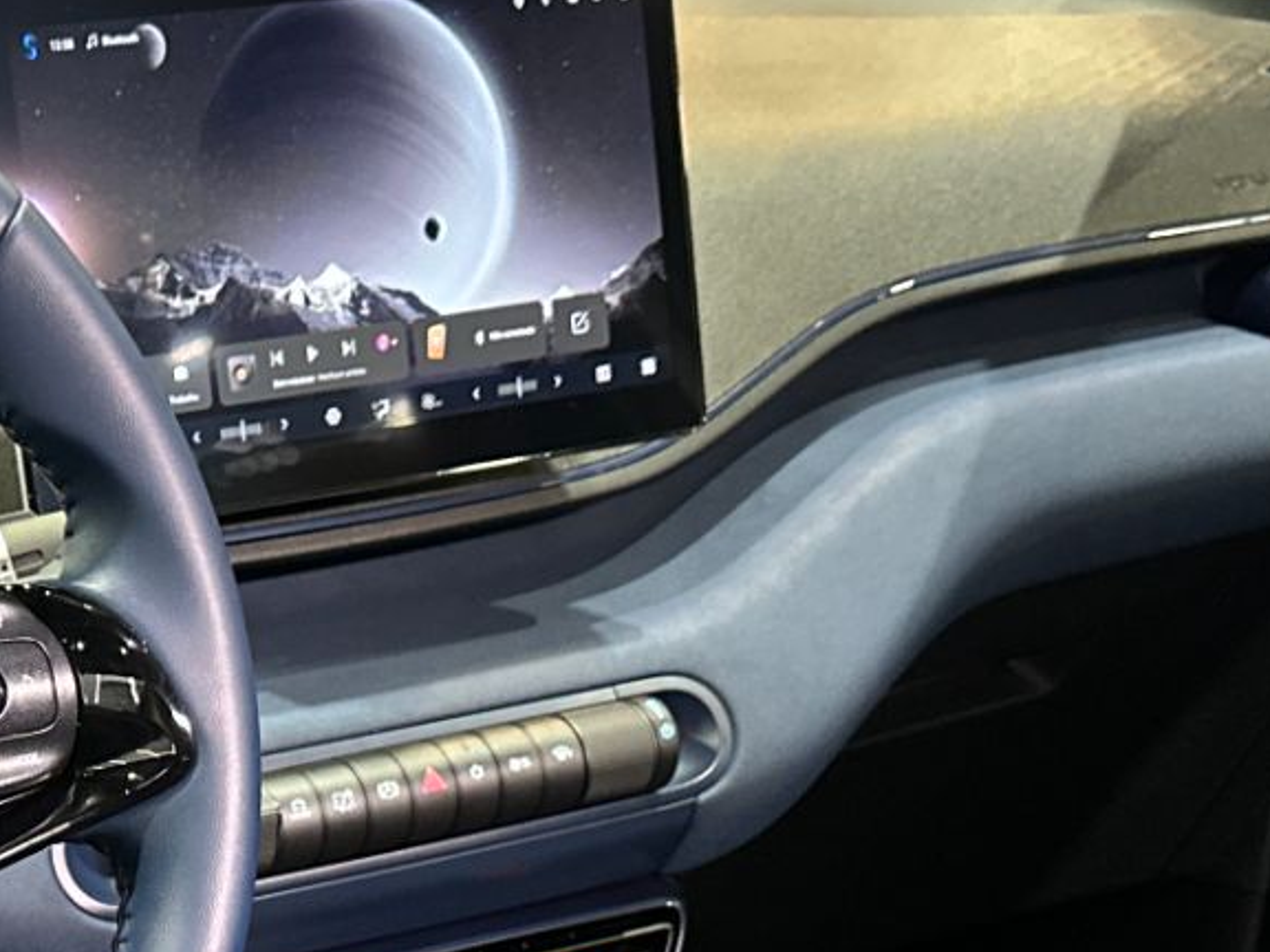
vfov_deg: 17.6
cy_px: 1117
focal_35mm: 80
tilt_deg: -27.1
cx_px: -4
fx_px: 2935
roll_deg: +1.1
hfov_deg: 23.4
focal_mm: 6.86
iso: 800
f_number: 1.78
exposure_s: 1/41
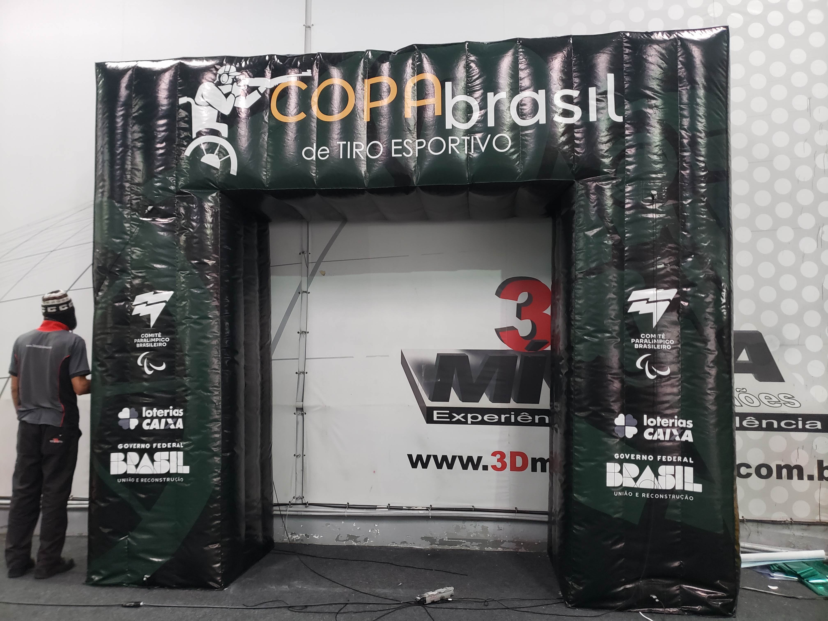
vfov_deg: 53.1
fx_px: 622
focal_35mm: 26
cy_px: 310
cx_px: 414
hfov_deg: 67.3
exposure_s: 1/24
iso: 250
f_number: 1.5
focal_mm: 4.3
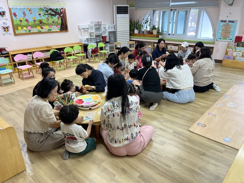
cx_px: 122
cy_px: 92
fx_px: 183
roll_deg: +0.5
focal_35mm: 26
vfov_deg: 53.1
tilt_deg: -24.4
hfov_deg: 67.3
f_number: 1.6
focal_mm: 5.1
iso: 100
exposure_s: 1/120
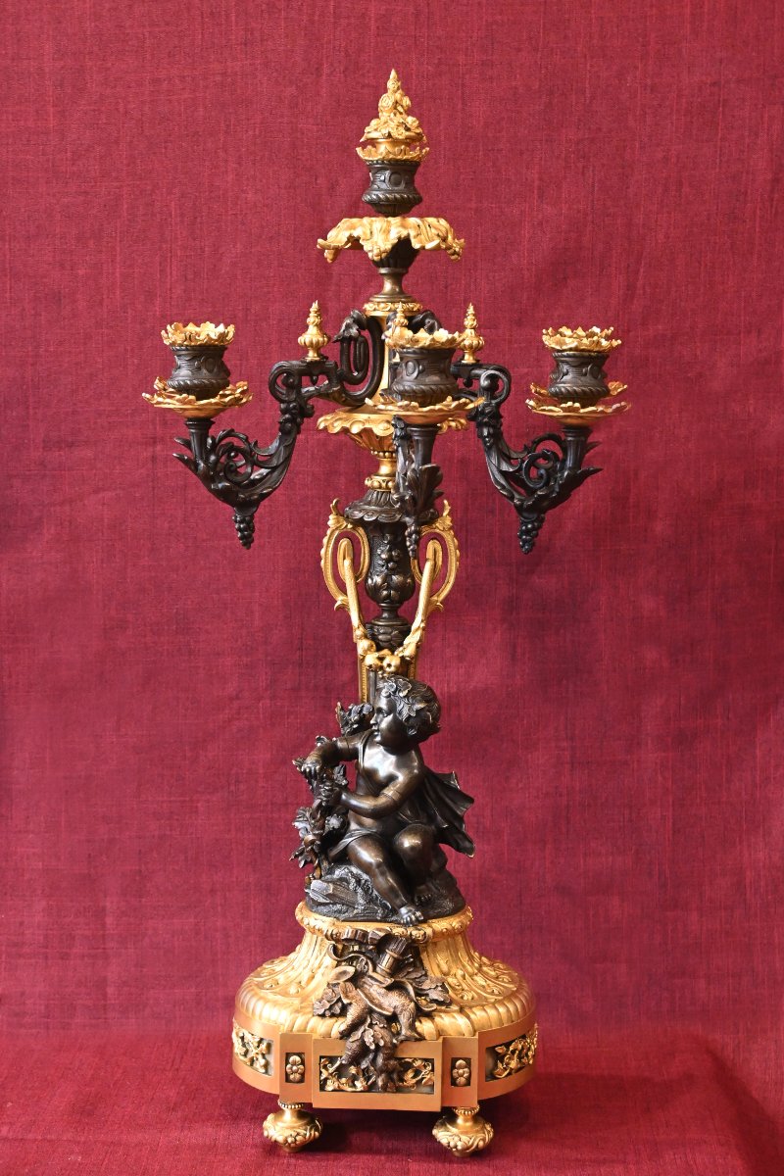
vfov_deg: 35.1
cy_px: 588
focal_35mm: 57
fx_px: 1862
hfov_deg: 23.8
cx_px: 392
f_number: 5.6
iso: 3600
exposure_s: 1/60
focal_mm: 38
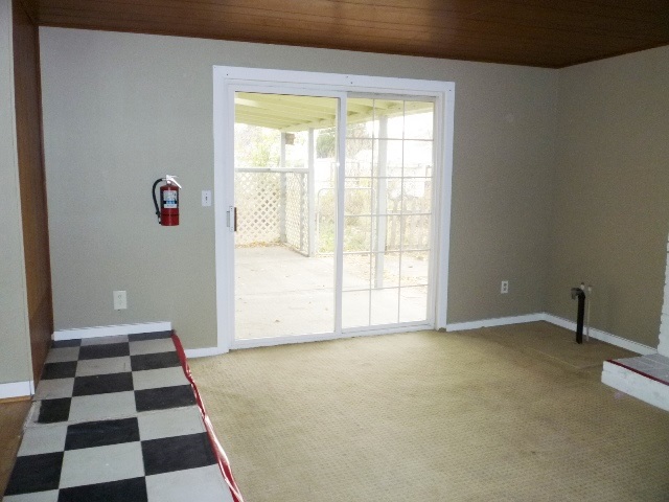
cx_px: 334
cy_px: 251
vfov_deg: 48.2
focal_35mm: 29
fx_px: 560
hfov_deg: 61.7
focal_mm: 5.2
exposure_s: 1/30
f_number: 3.3
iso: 250
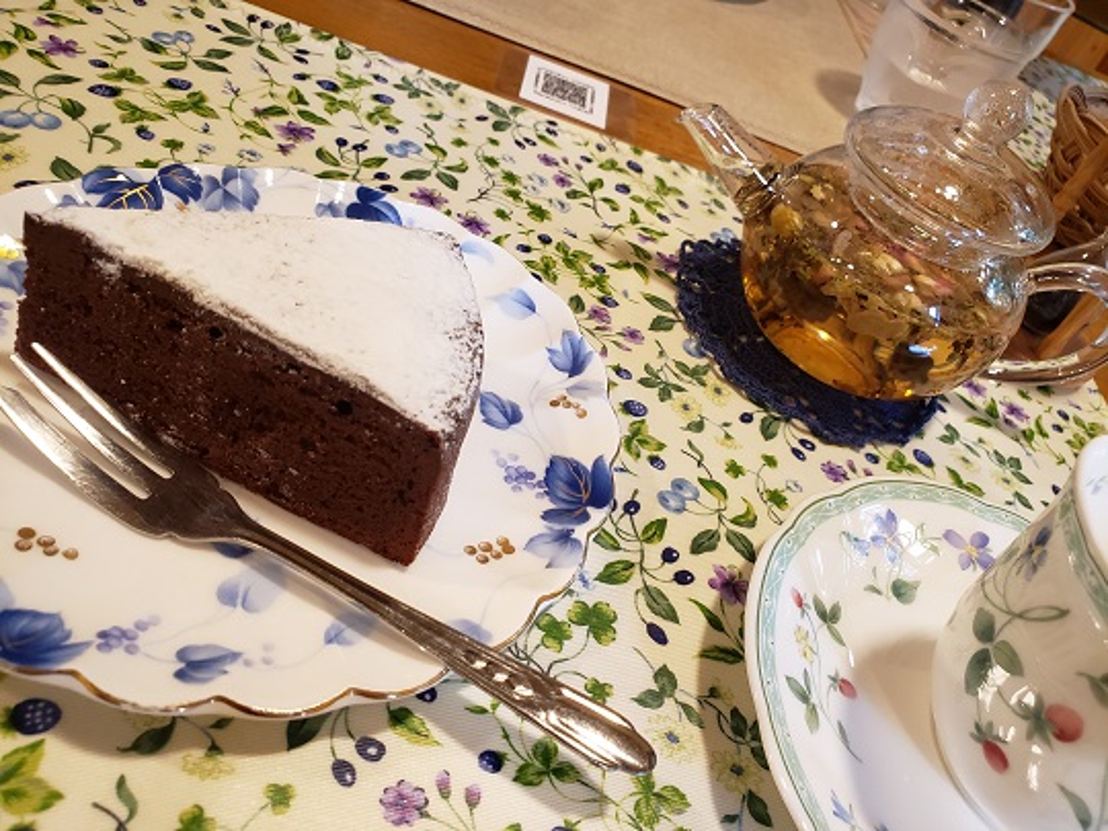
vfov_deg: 53.1
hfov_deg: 67.3
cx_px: 554
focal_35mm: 26
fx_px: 832
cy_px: 416
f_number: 2.4
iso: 250
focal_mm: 4.3
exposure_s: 1/50
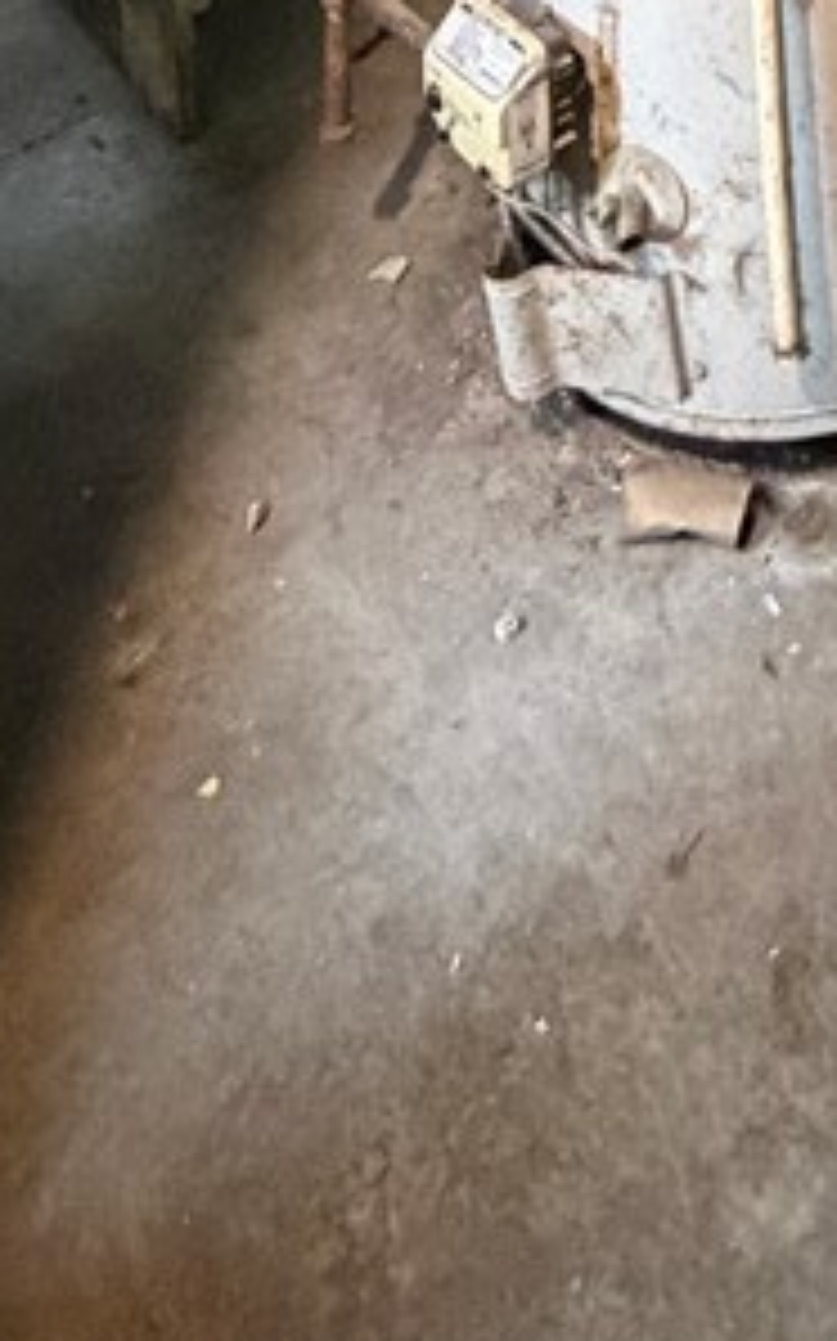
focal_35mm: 51
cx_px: 999
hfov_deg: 23.2
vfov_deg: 24.5
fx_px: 1863
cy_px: -900
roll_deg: +1.3
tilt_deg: -5.9
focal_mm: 2.22
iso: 1600
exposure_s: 1/40
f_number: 2.2
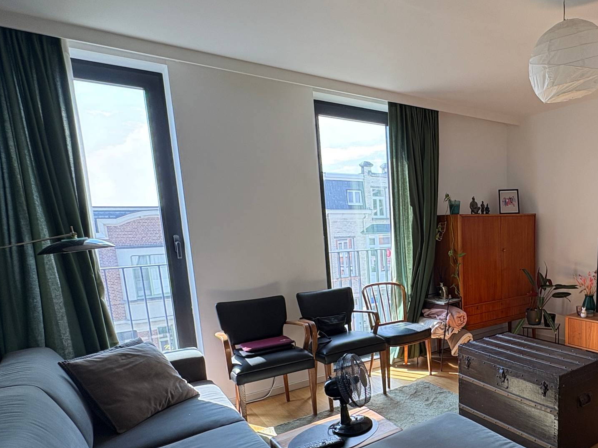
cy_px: 293
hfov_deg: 64.3
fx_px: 432
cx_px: 464
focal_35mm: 25
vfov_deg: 53.9
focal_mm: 2.22
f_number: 2.2
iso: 80
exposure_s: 1/120
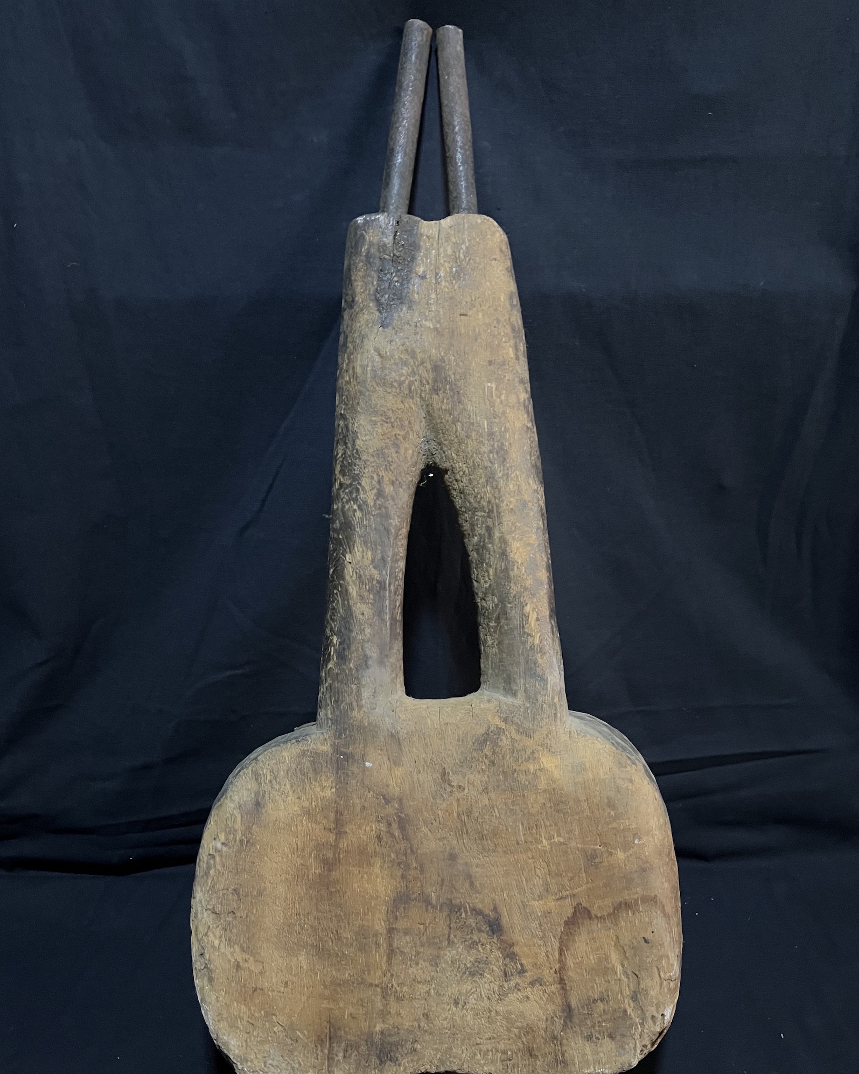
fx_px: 890
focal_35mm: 28
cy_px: 570
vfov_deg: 62.2
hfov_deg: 51.5
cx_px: 416
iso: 800
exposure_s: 1/30
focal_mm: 5.1
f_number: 1.6
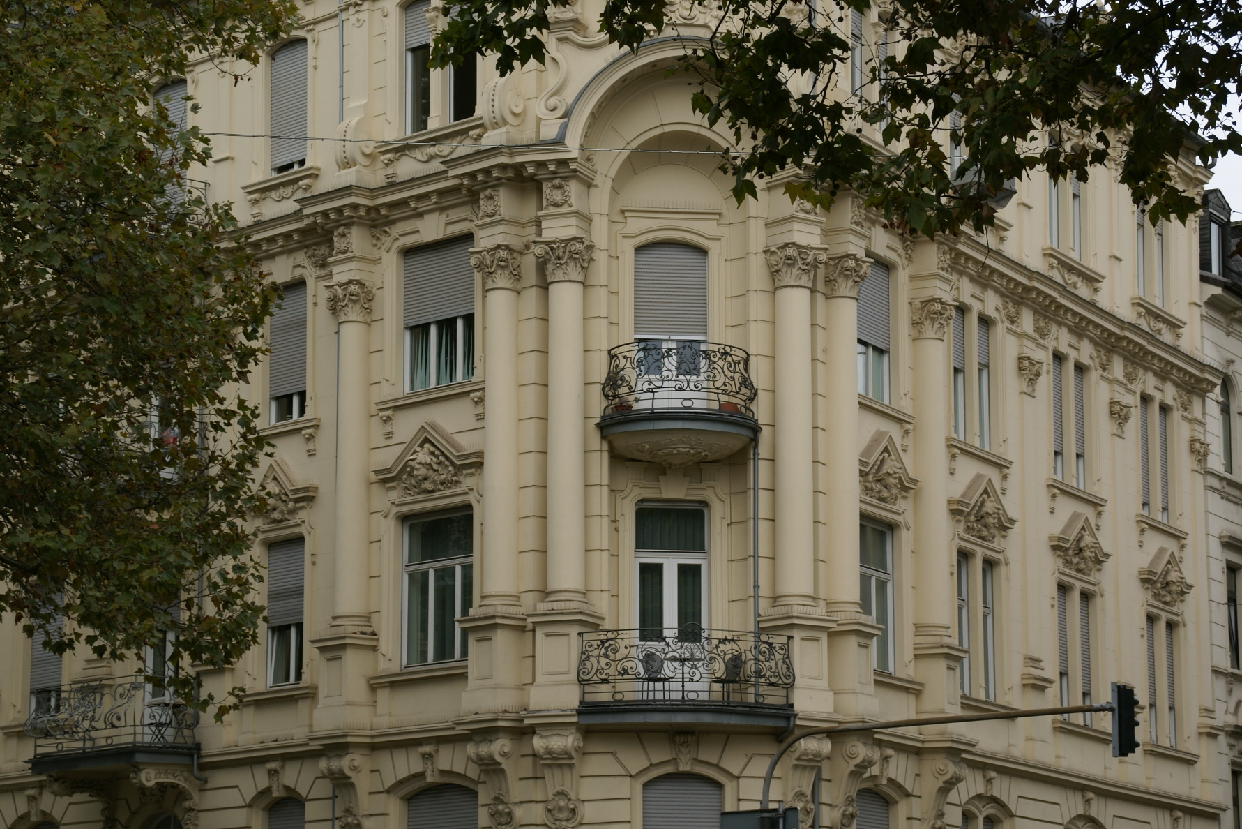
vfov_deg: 14.1
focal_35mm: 97
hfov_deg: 21.0
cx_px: 619
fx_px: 3347
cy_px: 440
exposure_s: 1/160
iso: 100
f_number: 7.1
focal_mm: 60
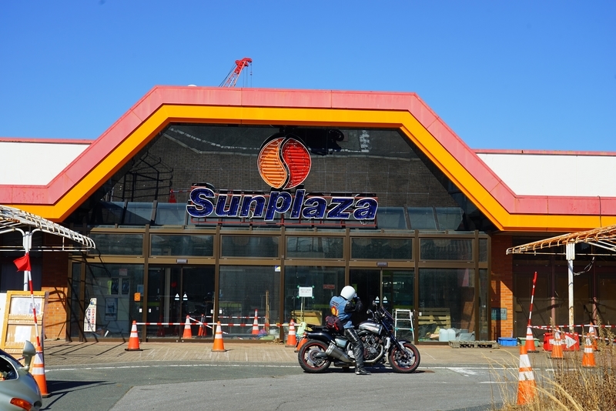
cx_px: 308
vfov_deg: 26.0
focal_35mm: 52
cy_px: 206
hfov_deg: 38.2
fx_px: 890
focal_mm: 52
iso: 100
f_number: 11
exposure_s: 1/200
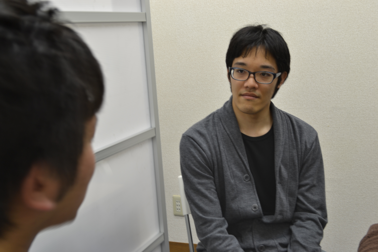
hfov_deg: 43.6
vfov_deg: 29.9
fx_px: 472
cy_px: 126
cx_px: 189
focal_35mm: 45
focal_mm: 30
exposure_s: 1/6
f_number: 6.3
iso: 100
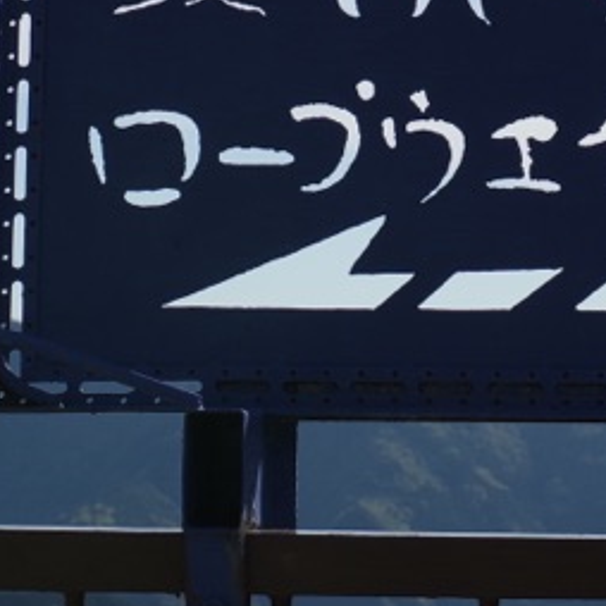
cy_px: -131
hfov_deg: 10.5
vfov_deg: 10.4
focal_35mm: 166
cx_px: 585
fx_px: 3288
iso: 200
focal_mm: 31
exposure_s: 1/640
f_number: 8
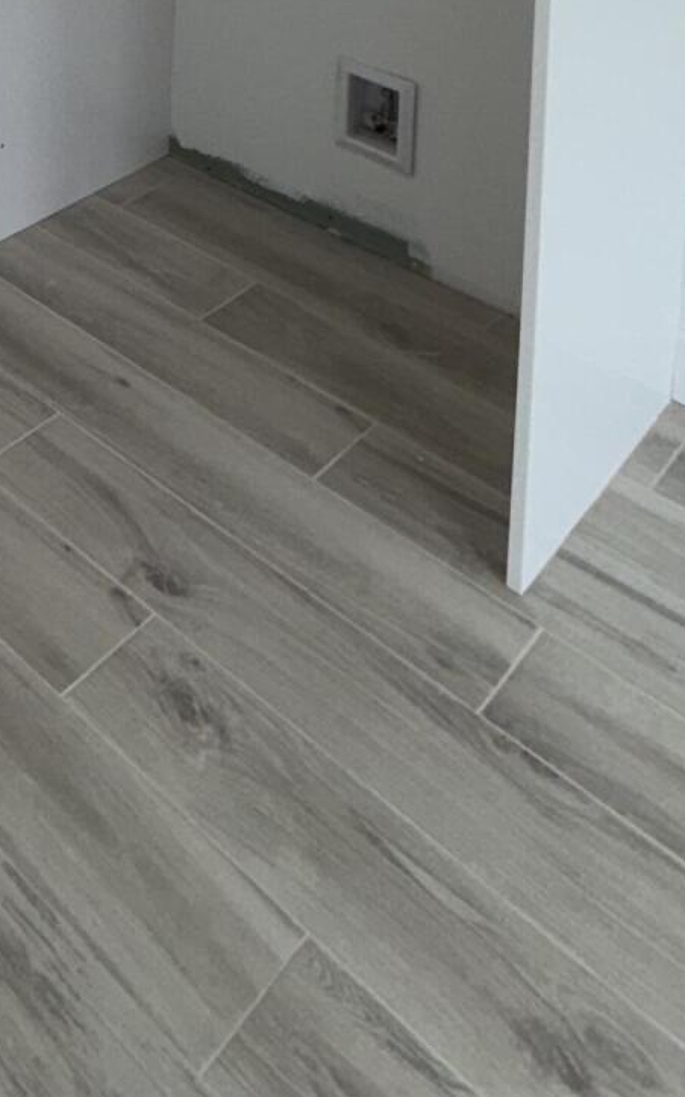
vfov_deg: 32.4
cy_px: -409
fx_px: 1226
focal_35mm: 41
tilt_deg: -2.4
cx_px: -341
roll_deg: -0.2
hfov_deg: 24.4
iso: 25
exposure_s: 1/120
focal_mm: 2.22
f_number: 2.2
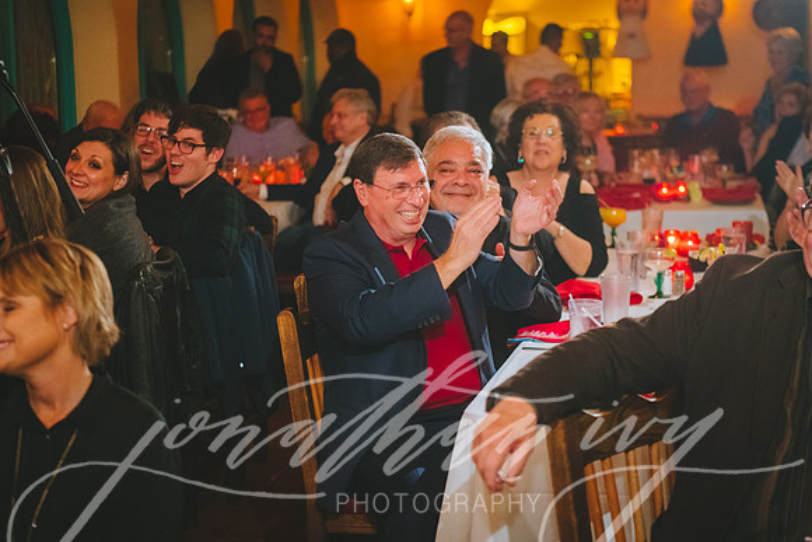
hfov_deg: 25.6
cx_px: 454
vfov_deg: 17.3
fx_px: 1784
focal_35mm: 79
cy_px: 257
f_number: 2.8
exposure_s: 1/80
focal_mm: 70
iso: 1250
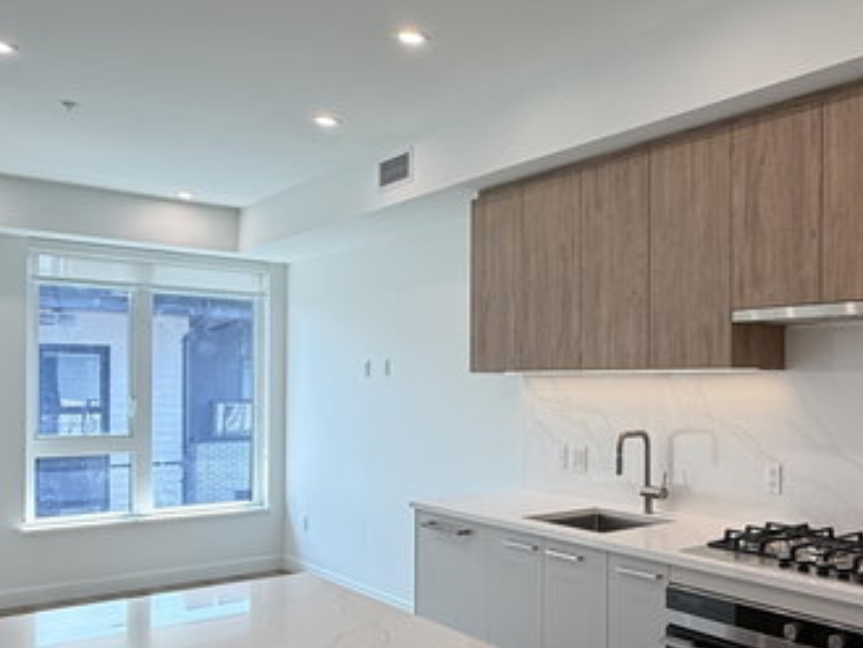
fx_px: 848
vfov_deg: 41.6
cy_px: 386
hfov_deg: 50.1
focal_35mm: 34
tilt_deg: +0.4
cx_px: 711
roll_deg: -0.3
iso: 200
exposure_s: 1/120
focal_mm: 2.22
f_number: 2.2
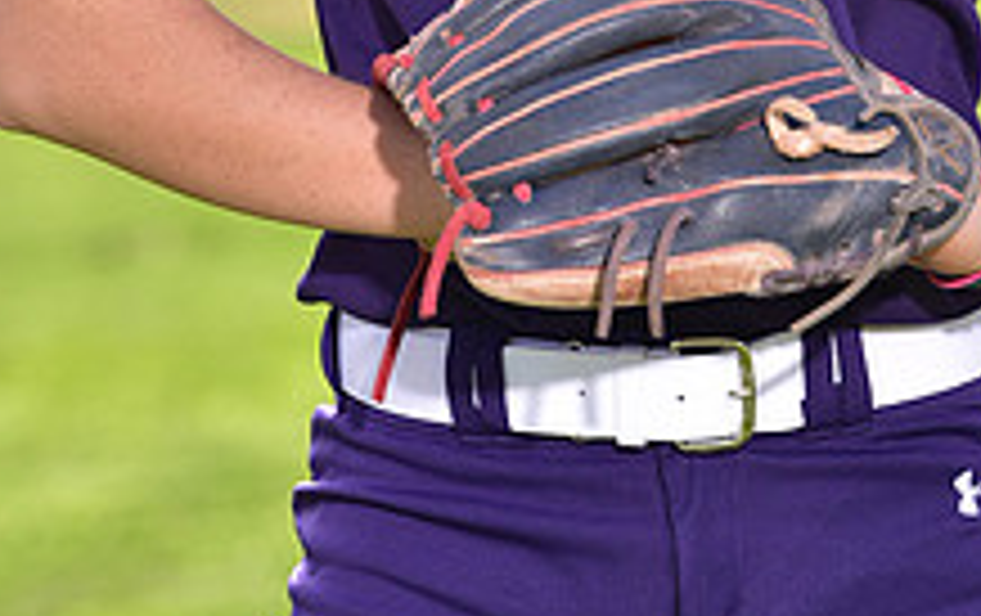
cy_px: -387
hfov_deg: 4.8
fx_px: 11594
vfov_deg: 3.0
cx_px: 763
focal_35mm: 433
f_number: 5.6
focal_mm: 160
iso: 100
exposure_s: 1/250
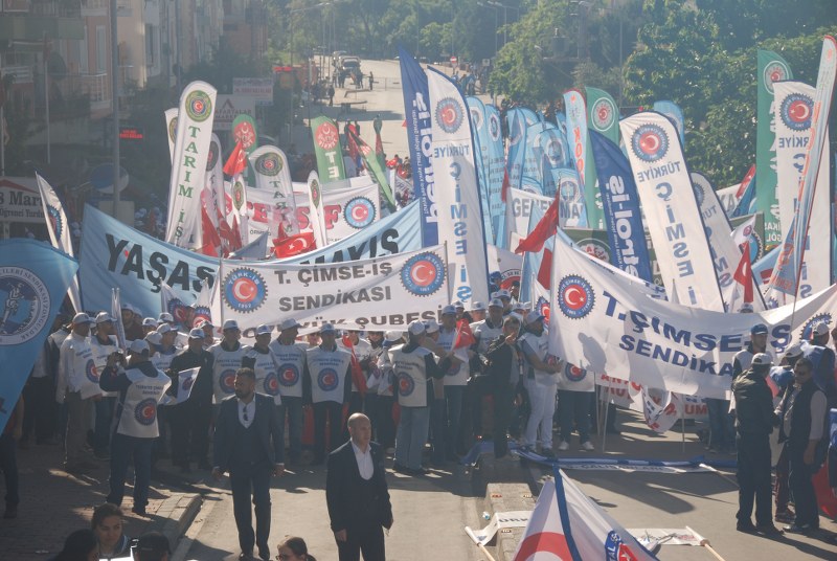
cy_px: 280
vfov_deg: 12.2
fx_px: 2619
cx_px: 418
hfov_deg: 18.2
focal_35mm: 112
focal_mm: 75
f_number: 10
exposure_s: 1/200
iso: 100
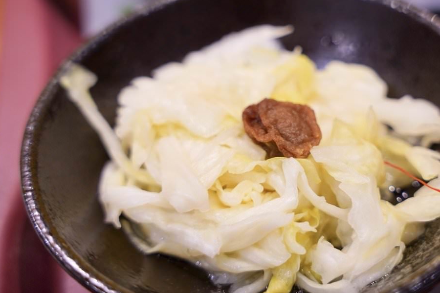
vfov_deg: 21.0
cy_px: 107
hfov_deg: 31.0
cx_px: 288
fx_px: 789
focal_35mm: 65
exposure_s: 1/60
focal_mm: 48.4
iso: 500
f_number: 4
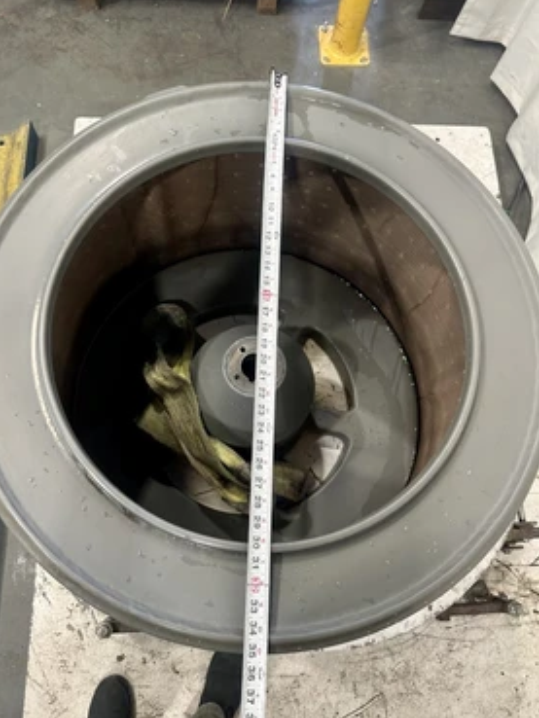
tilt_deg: -74.3
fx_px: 539
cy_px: 364
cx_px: 257
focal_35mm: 26
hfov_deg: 53.1
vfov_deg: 67.3
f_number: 1.78
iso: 125
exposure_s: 1/60
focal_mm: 6.86
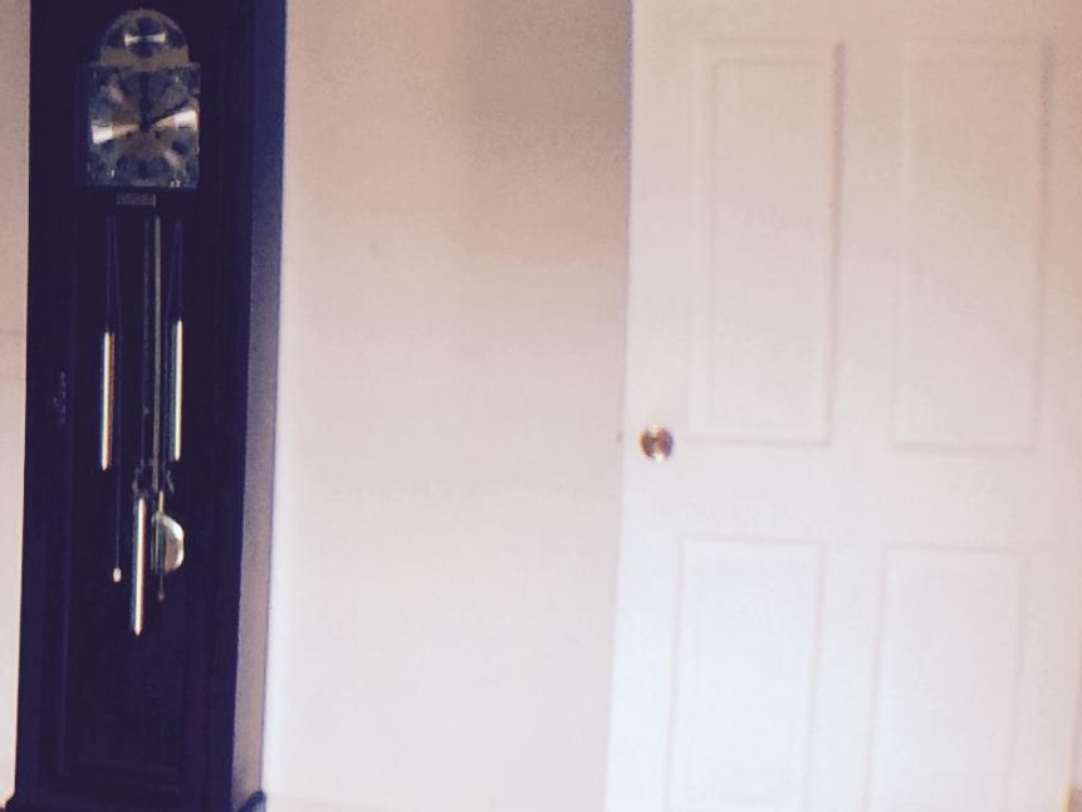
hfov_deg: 18.0
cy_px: 240
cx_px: -374
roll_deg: +0.2
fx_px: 3157
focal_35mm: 101
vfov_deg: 14.6
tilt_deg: -5.9
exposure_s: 1/30
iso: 100
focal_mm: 4.15
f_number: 2.2
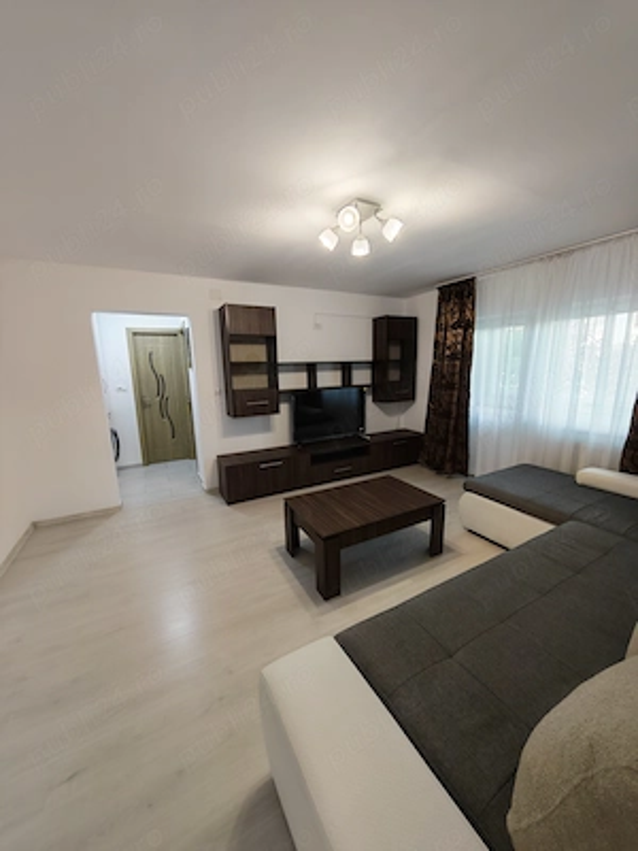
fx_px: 319
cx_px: 319
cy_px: 426
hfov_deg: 89.9
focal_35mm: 13
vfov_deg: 106.2
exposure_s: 1/50
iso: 160
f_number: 2
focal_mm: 1.82
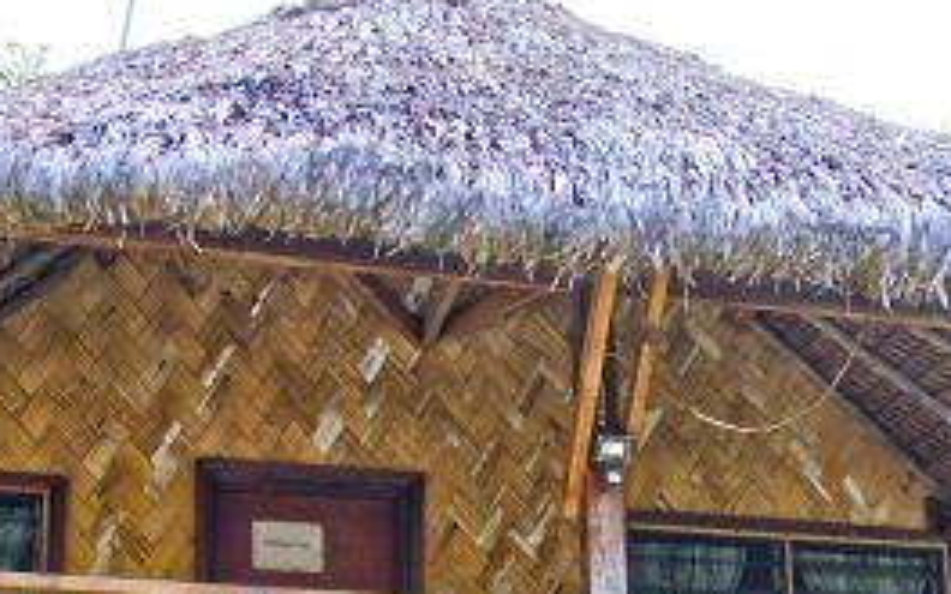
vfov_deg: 15.0
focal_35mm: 85
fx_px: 2212
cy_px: 598
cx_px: 558
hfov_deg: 24.2
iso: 100
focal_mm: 21
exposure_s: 1/80
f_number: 4
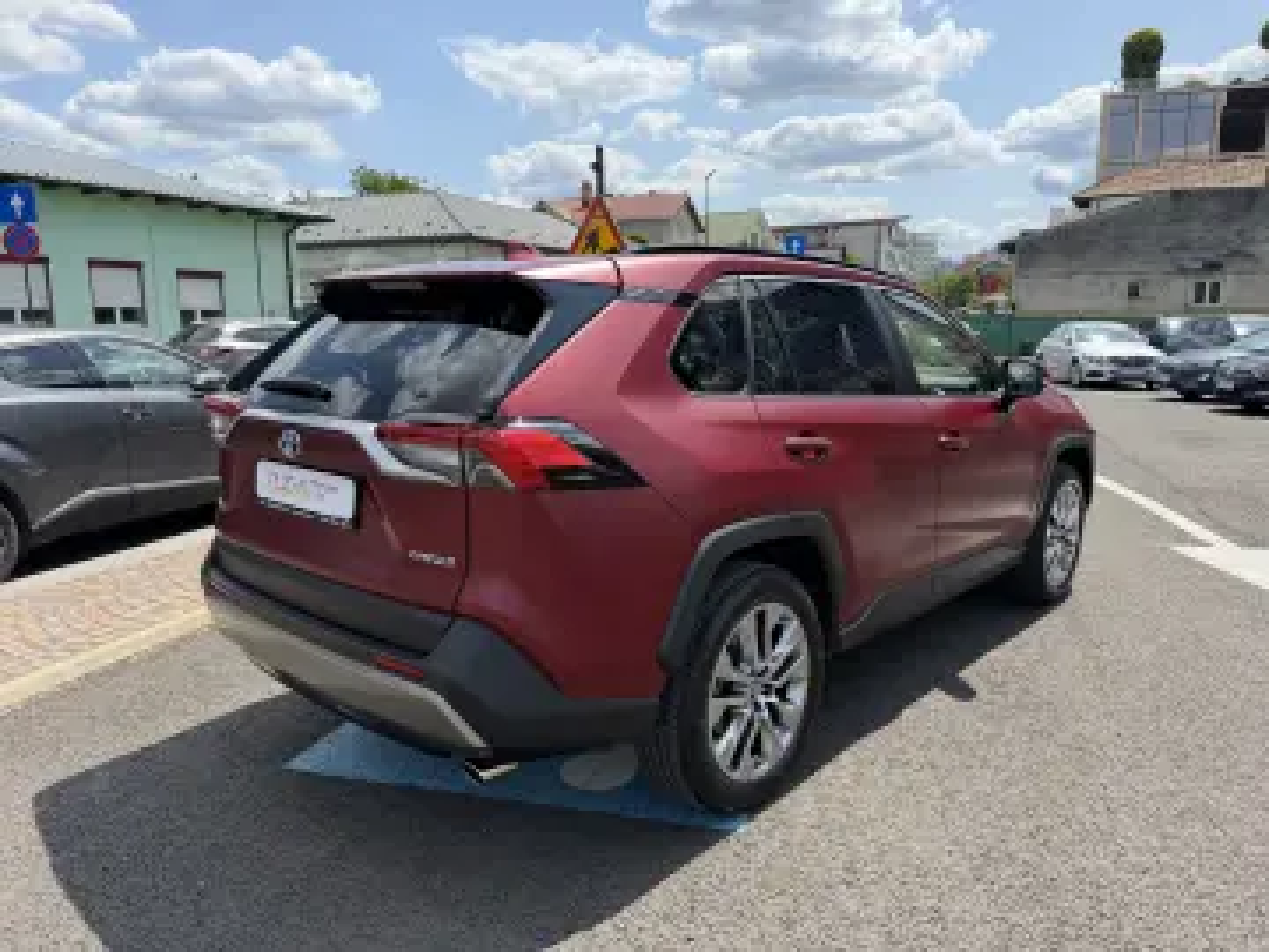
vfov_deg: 56.8
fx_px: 880
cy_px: 476
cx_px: 634
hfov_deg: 71.6
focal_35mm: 24
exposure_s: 1/3953
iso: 100
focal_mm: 6.76
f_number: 1.78
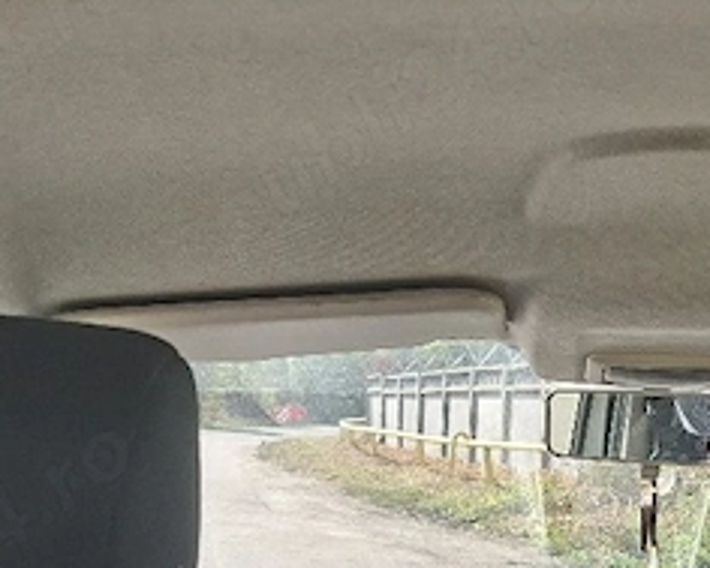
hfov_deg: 32.4
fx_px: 1198
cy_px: 586
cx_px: 523
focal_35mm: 57
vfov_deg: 25.2
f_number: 1.8
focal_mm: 5.54
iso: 50
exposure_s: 1/556
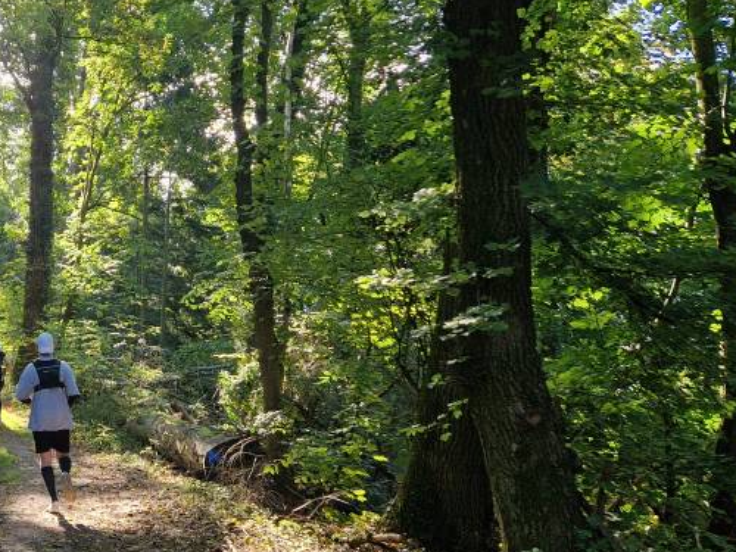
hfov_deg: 37.5
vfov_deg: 31.4
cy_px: 218
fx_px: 978
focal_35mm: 46
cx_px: 26
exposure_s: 1/180
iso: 64
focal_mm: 5.4
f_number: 1.8
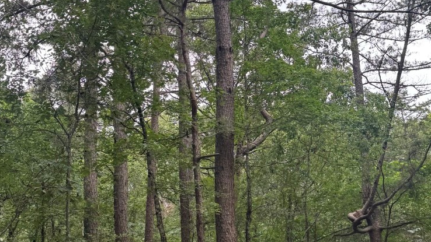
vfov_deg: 23.5
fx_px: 583
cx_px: 217
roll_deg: +5.7
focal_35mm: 51
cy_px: 145
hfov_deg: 40.6
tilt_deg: +19.3
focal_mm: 6.76
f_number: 1.78
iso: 80
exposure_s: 1/460
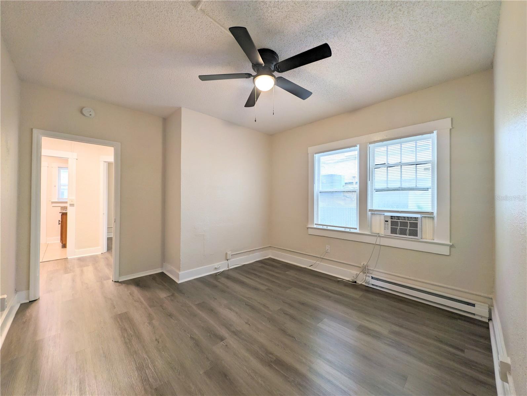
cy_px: 198
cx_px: 264
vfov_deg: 94.6
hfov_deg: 110.5
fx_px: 183
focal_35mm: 12
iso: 39
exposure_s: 1/24.9
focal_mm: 2.23
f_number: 1.95
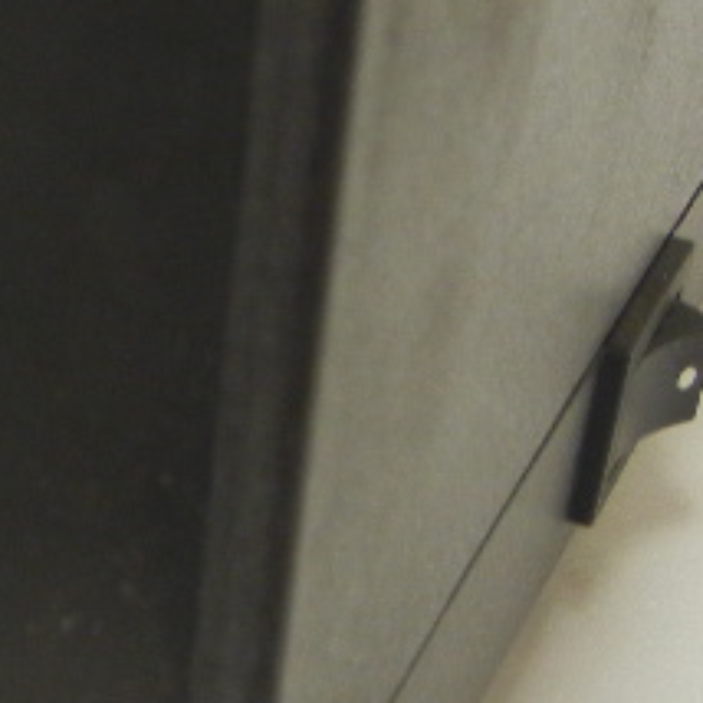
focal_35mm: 127
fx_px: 2918
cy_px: 368
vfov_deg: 13.7
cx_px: -181
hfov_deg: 13.3
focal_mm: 5.4
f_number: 3.5
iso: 163
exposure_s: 1/28.7
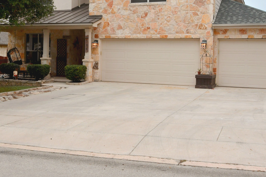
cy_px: 50
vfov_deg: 27.8
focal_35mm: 48
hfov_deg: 41.0
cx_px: 111
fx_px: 355
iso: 800
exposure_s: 1/250
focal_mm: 21
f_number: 18
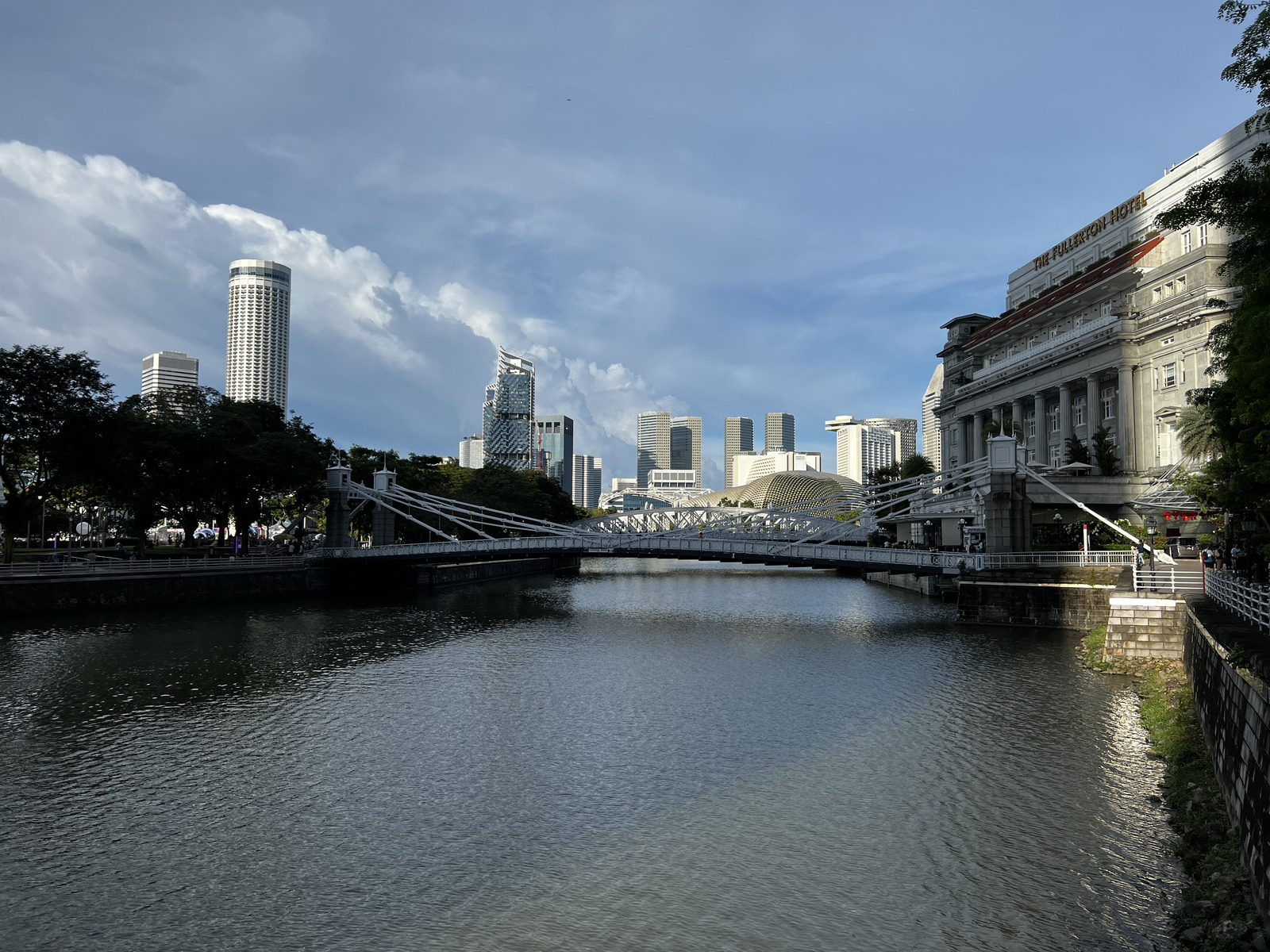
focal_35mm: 26
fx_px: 954
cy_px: 476
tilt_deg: +3.1
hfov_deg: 67.3
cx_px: 635
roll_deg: -0.3
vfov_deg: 53.1
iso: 50
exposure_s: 1/4115
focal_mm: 5.7
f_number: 1.5
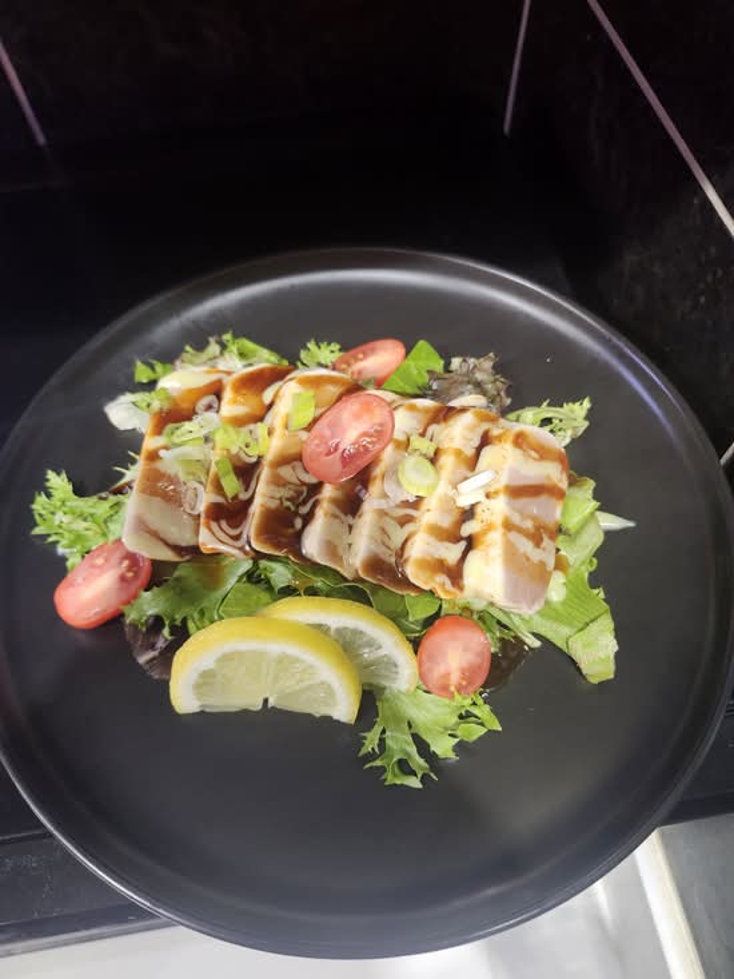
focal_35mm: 23
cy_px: 490
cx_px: 367
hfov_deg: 58.9
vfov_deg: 73.9
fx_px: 650
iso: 640
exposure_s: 1/40
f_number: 1.8
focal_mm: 5.54
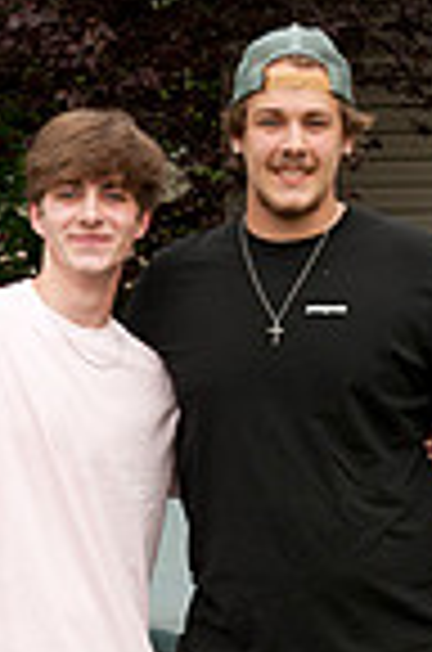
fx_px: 2695
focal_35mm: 149
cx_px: 164
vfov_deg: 13.7
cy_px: 526
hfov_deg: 9.2
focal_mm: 48
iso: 500
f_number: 5.6
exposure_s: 1/640
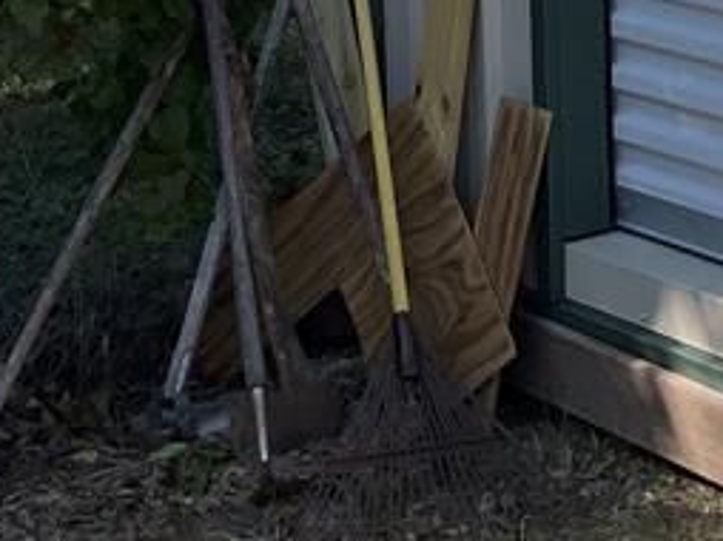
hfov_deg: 16.4
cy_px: -302
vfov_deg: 12.0
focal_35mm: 117
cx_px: 777
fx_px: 2441
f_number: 1.8
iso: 16
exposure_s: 1/1912
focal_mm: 3
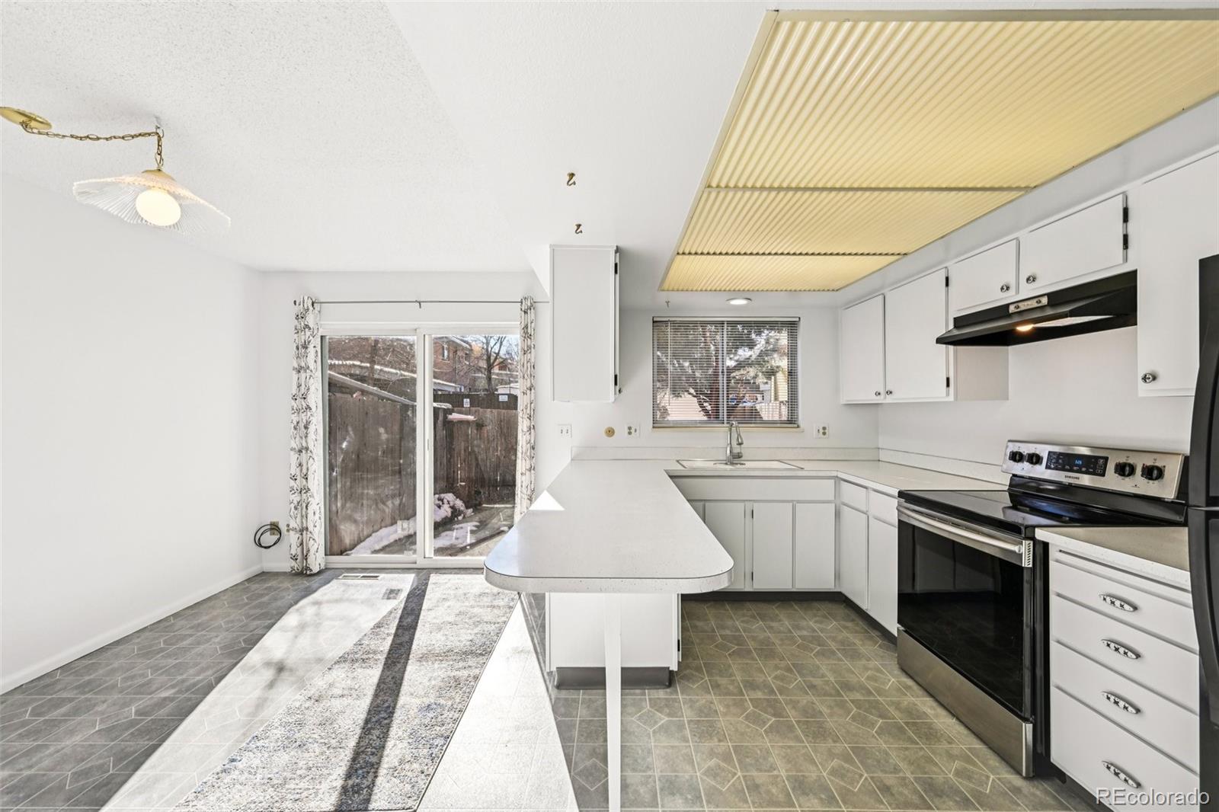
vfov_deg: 81.2
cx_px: 610
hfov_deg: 104.3
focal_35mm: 14
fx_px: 474
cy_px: 406
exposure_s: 1/15
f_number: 11
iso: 64
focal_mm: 14
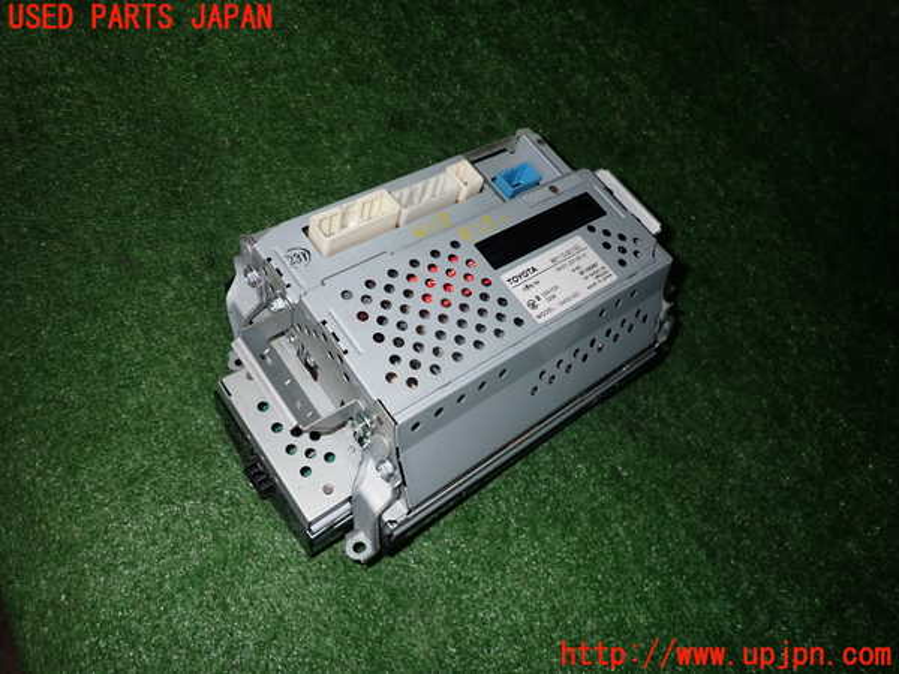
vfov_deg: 54.9
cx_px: 450
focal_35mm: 25
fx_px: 649
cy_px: 337
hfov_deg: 69.4
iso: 200
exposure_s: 1/30
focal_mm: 4.5
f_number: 5.6
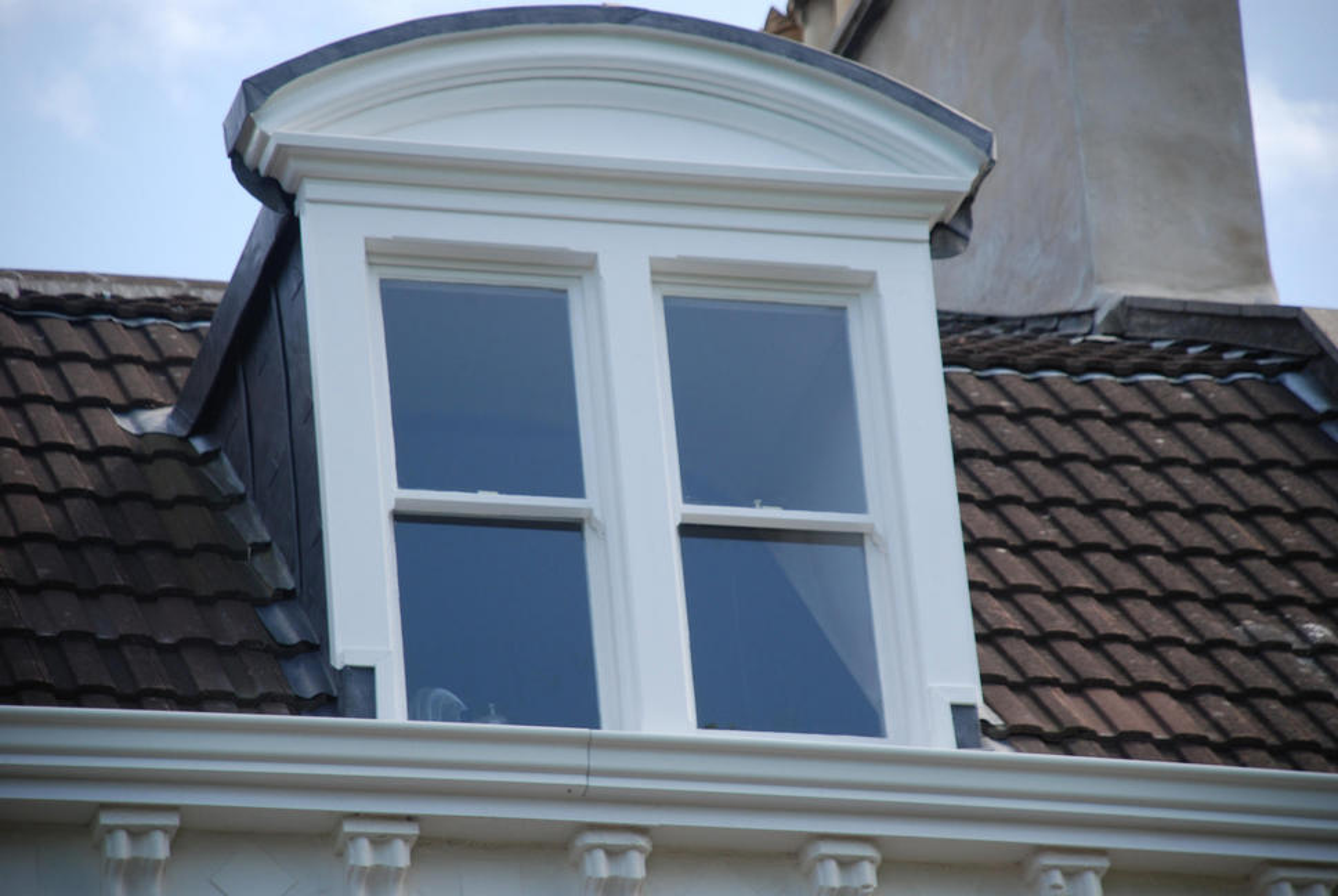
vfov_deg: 6.8
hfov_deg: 10.1
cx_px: 669
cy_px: 448
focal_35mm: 202
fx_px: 7535
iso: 200
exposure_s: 1/125
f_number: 5.6
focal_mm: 135
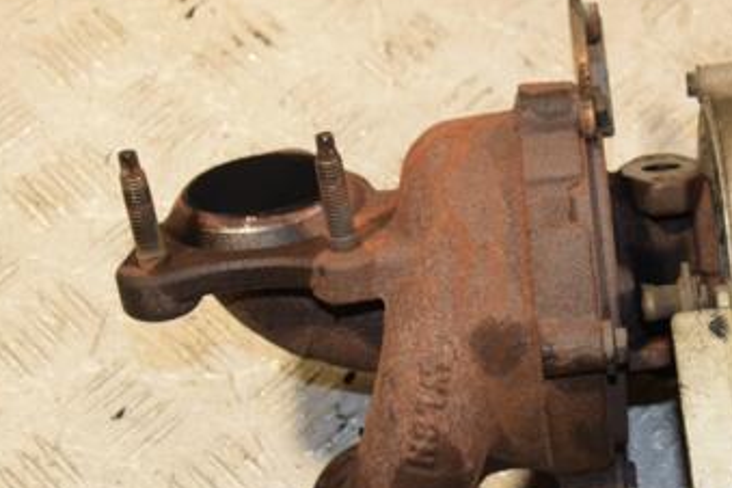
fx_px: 1728
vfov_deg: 16.0
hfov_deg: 23.4
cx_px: 633
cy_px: 328
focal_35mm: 85
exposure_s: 1/200
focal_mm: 32
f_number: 7.1
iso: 800
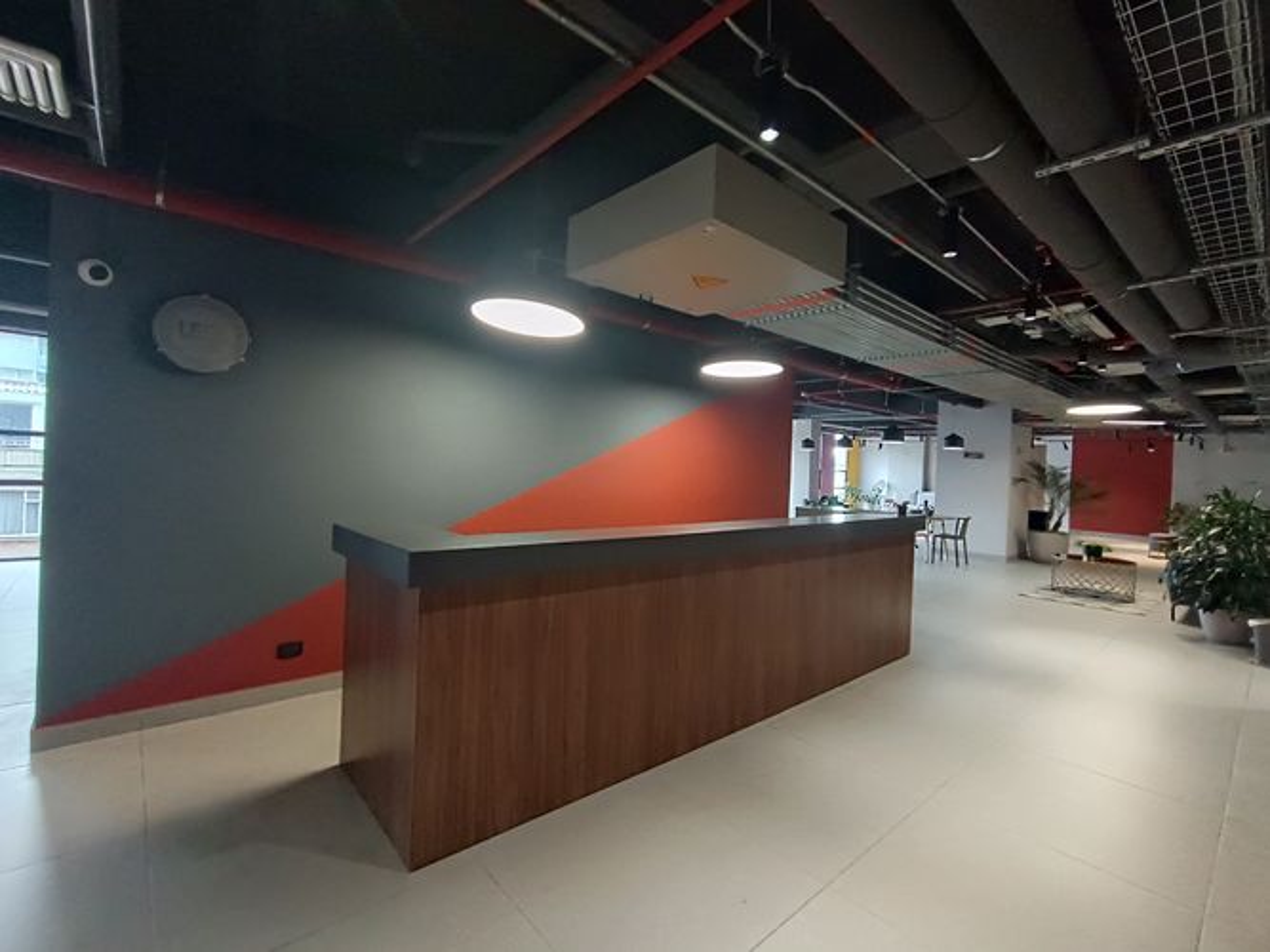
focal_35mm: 16
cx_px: 635
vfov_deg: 78.1
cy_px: 476
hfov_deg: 94.5
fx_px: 587
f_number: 2.2
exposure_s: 1/60
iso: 271
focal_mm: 1.66
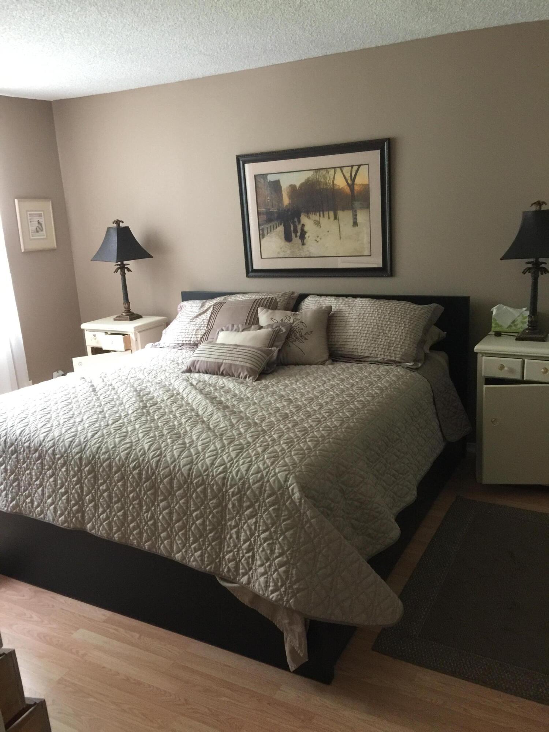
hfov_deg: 48.2
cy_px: 366
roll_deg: +3.7
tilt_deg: -12.3
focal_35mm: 29
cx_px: 274
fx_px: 613
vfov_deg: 61.7
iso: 125
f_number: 2.2
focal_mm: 4.15
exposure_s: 1/15
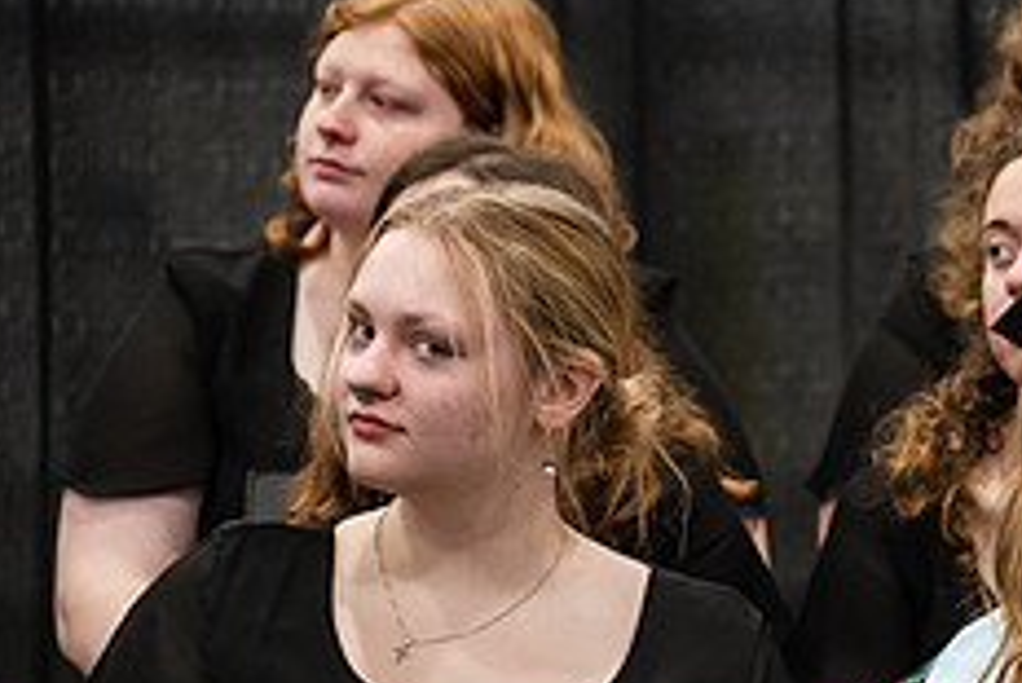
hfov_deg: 5.7
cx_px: 1242
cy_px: 817
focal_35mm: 362
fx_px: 10283
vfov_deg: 3.8
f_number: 4
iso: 4000
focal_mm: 145
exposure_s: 1/200
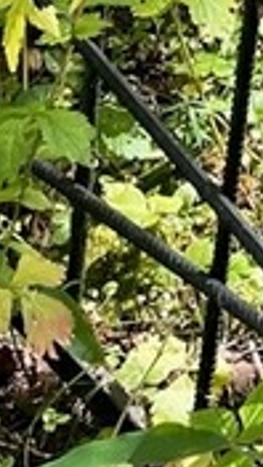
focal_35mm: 165
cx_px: 555
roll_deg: -7.5
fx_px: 2046
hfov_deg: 7.1
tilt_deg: -25.5
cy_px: -525
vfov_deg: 11.5
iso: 32
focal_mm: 4.2
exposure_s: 1/162
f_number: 1.6
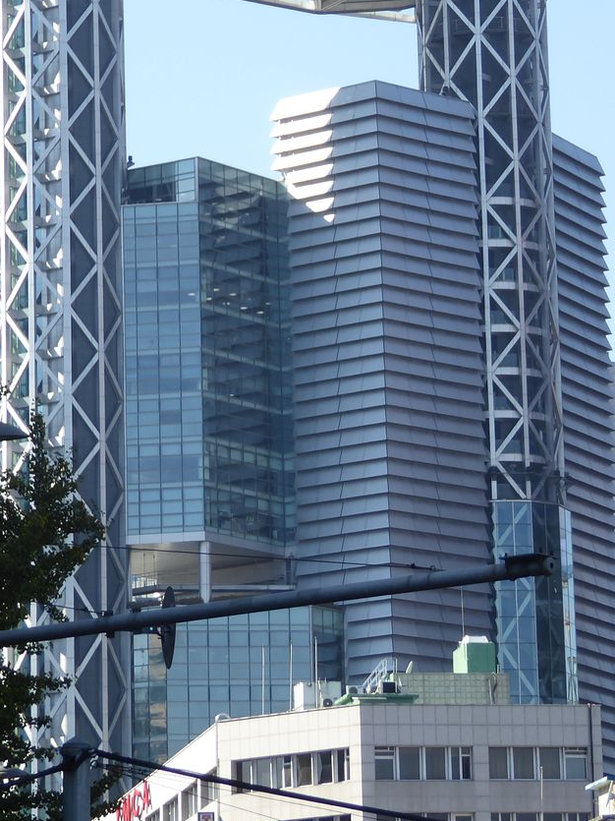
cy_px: 300
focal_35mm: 205
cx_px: 356
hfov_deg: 7.2
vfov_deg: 9.6
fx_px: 4857
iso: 80
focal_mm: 17.5
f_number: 5
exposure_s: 1/200
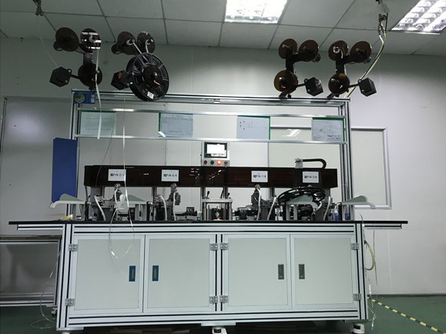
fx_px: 374
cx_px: 230
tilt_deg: +6.3
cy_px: 167
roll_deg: +1.0
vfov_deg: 48.2
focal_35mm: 29
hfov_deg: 61.7
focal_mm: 3.99
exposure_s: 1/17
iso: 50
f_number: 1.8
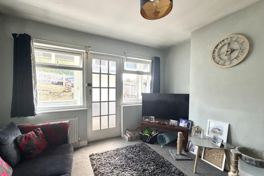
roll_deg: +0.0
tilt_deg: -1.3
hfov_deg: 96.7
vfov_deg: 73.7
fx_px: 117
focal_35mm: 16
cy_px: 92
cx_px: 127
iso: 320
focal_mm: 2.22
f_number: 2.2
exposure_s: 1/111
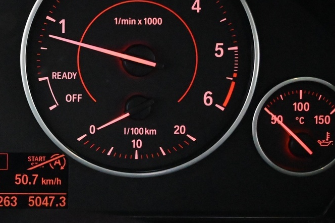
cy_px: 65
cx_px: -7
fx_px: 783
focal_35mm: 84
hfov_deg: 23.1
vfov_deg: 16.1
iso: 10000
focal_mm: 23
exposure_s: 1/40
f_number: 4.2
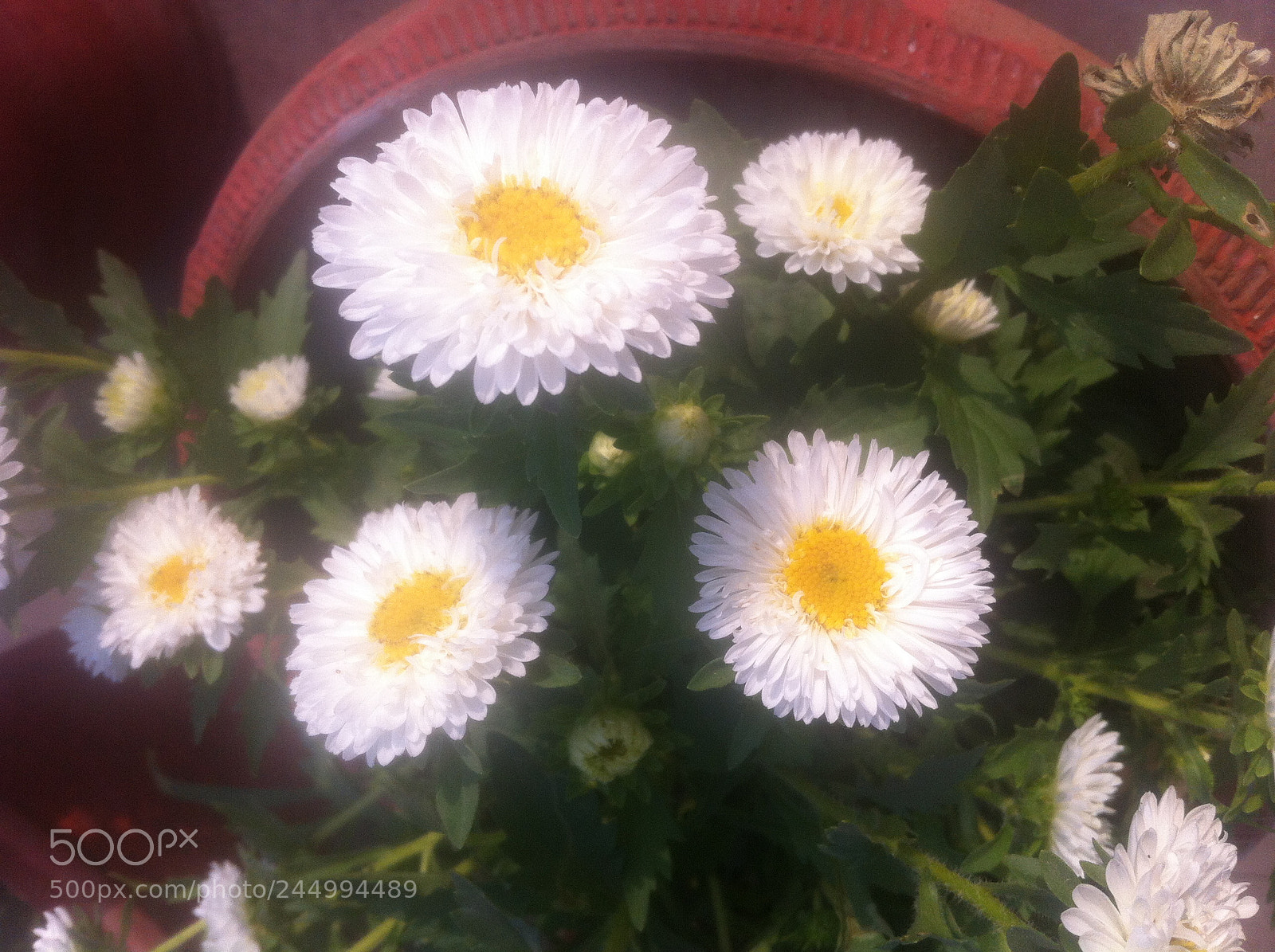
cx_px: 638
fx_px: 1287
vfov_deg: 40.6
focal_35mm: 35
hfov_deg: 52.7
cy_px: 476
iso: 80
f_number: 2.8
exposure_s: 1/736
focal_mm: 3.85
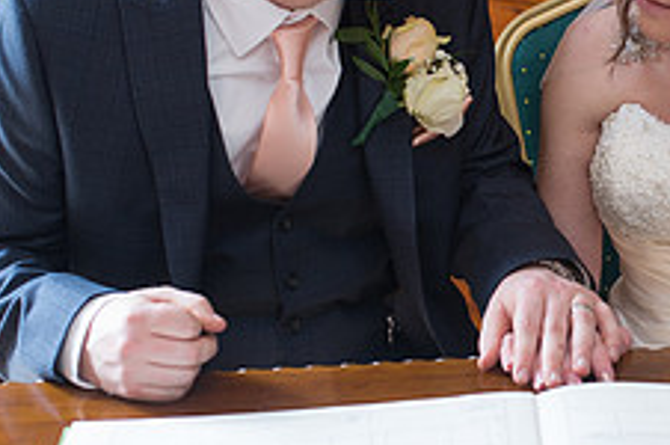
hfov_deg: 21.5
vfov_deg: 14.6
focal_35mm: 93
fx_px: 1728
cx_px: 584
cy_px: 154
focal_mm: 35
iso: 160
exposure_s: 1/100
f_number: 2.8
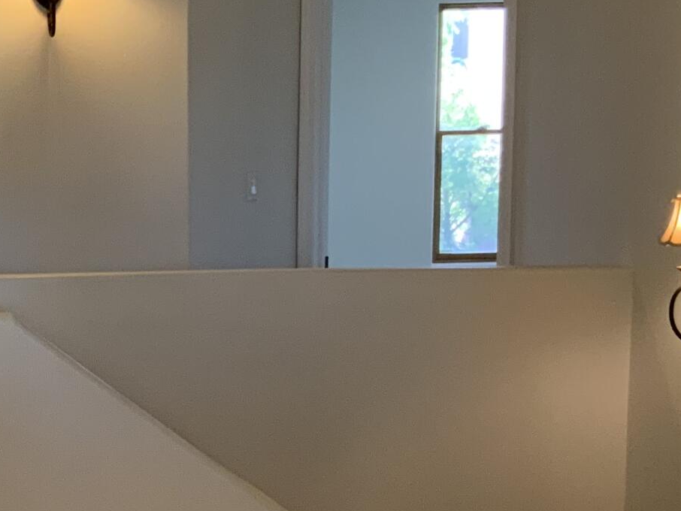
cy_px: 358
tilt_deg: -8.5
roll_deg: +0.9
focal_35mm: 96
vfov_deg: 15.4
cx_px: -84
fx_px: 1889
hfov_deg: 19.5
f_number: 1.8
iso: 100
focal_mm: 3
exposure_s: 1/60
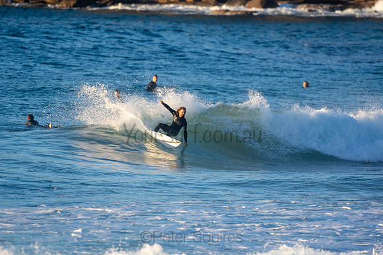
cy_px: 128
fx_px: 7981
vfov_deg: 1.8
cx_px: 192
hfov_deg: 2.7
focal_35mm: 750
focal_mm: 500
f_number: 5.6
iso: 640
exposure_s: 1/1000
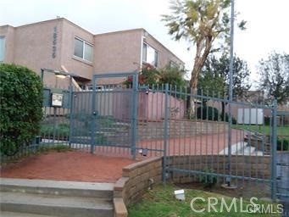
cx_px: 144
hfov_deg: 61.6
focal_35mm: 29
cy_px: 108
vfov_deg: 48.3
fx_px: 242
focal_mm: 2.47
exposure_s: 1/30
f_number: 1.9
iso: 64
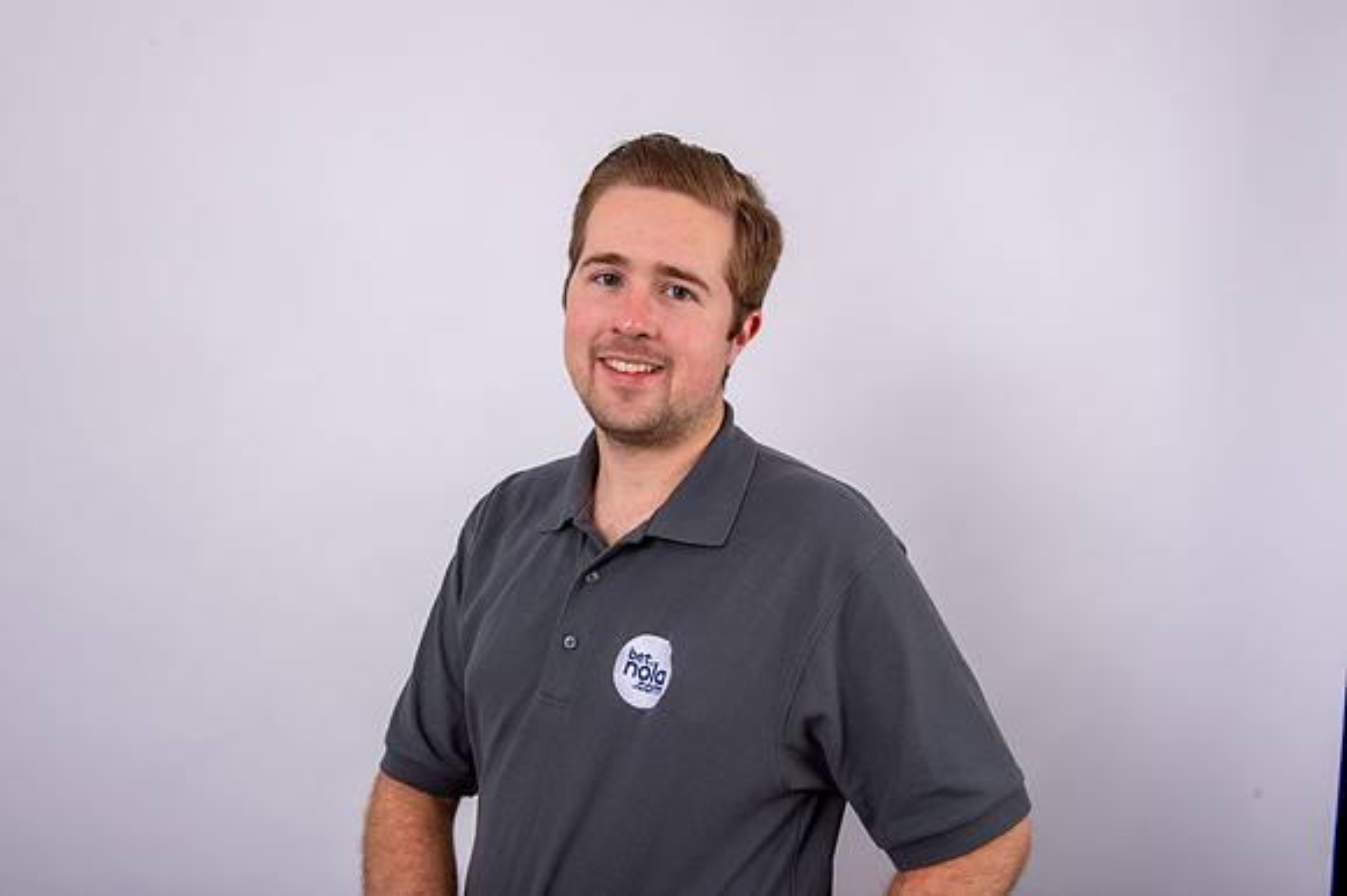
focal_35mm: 34
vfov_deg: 38.8
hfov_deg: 55.8
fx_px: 1271
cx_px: 674
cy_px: 448
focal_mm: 34
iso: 125
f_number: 9
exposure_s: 1/250
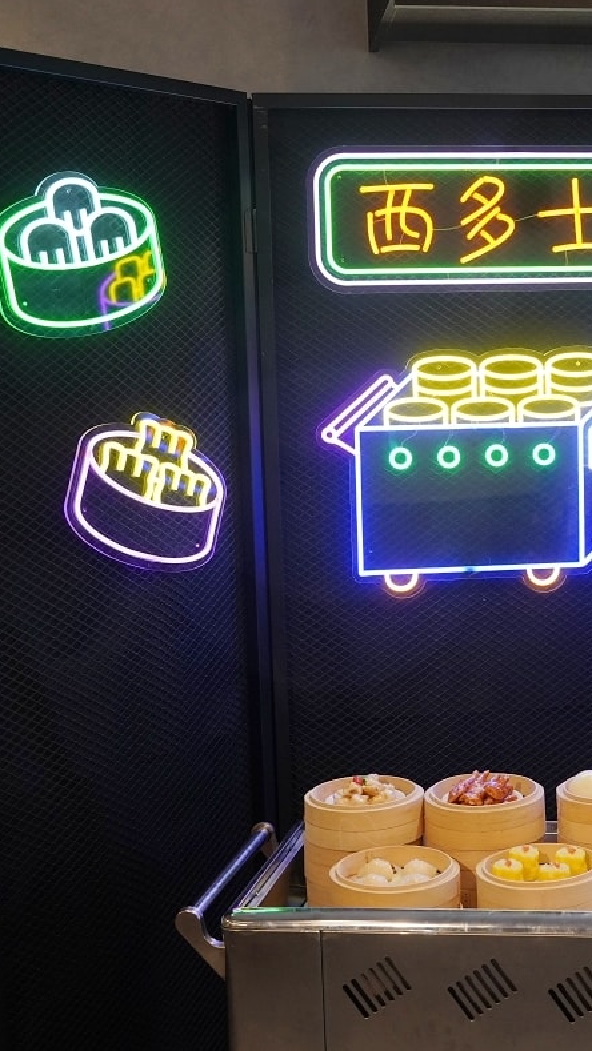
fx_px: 1423
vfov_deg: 40.6
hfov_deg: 23.1
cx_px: 503
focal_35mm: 51
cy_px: 521
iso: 1250
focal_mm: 32
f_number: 4
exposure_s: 1/160
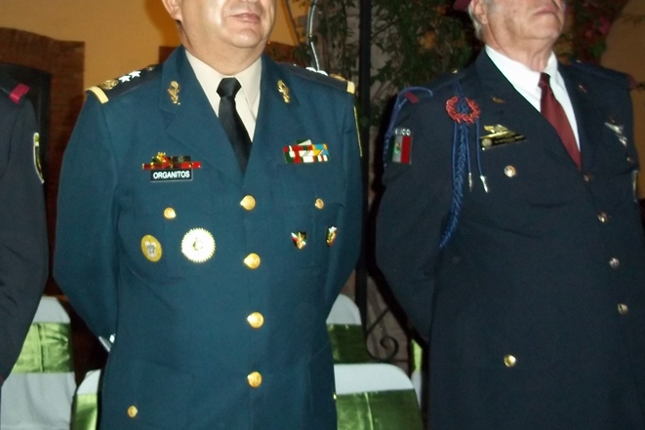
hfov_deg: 34.2
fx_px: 1039
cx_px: 218
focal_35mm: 58
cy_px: 75
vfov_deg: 23.0
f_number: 3.1
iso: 320
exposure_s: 1/30
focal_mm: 6.5
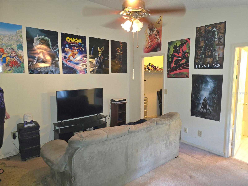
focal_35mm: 23
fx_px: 165
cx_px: 124
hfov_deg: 73.9
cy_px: 93
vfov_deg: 58.9
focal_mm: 6.3
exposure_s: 1/12
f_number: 1.7
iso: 200
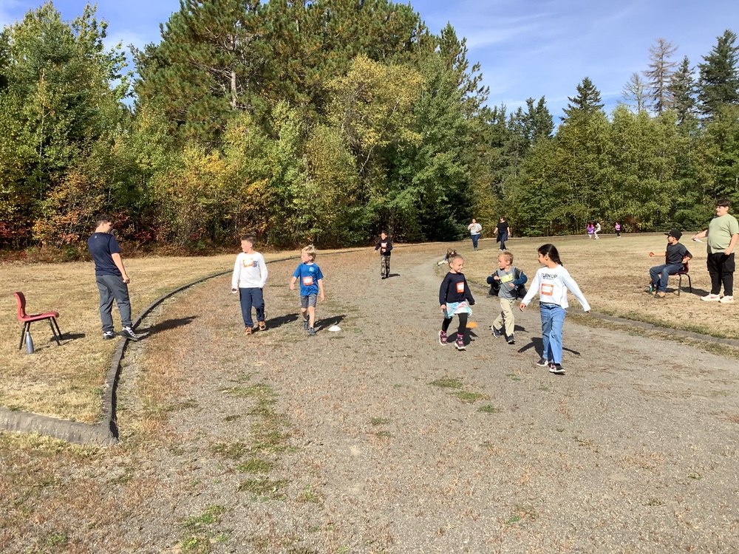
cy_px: 277
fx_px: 662
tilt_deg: -6.5
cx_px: 370
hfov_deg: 58.4
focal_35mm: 31
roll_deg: +0.8
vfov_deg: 45.4
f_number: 2.4
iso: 25
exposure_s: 1/1116
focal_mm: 3.3
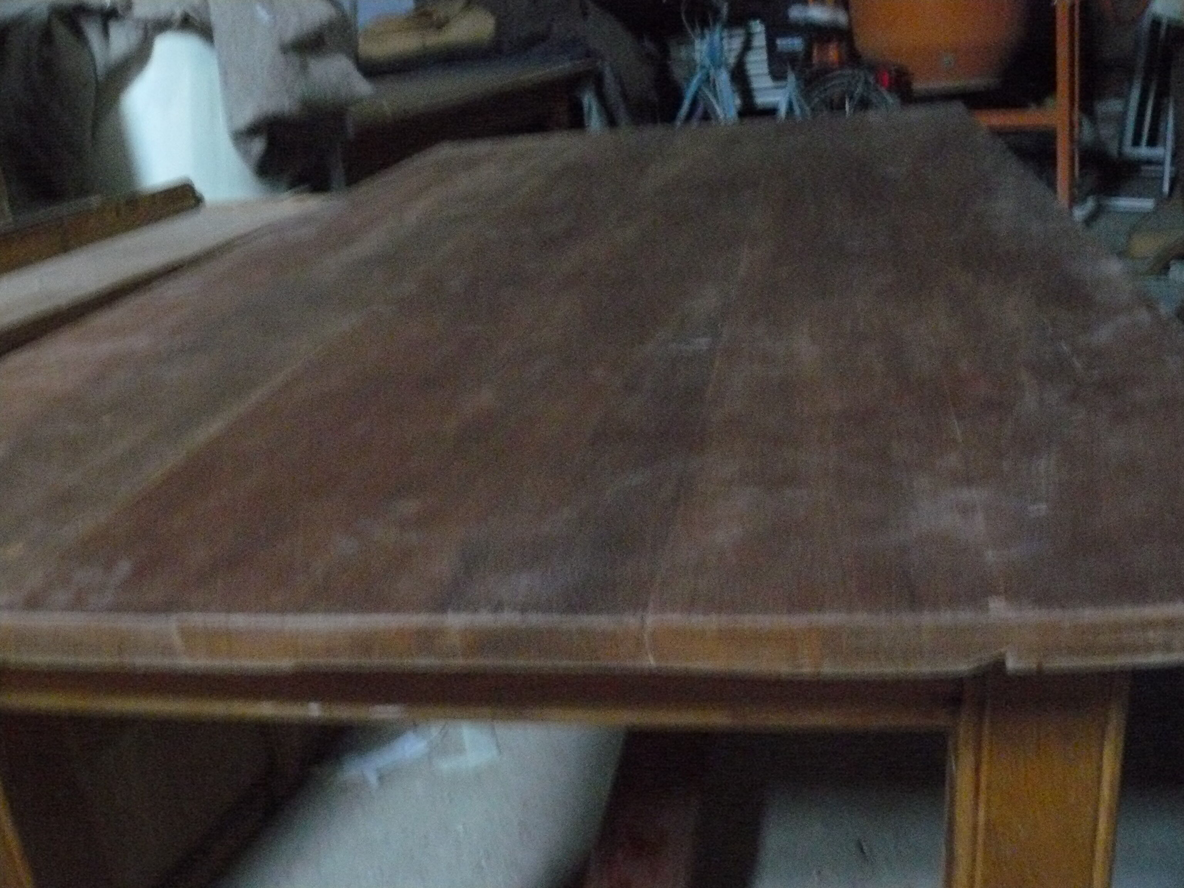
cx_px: 592
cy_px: 444
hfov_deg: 51.4
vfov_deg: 39.7
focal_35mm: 36
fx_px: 1231
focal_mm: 6
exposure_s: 1/8
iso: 800
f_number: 2.8
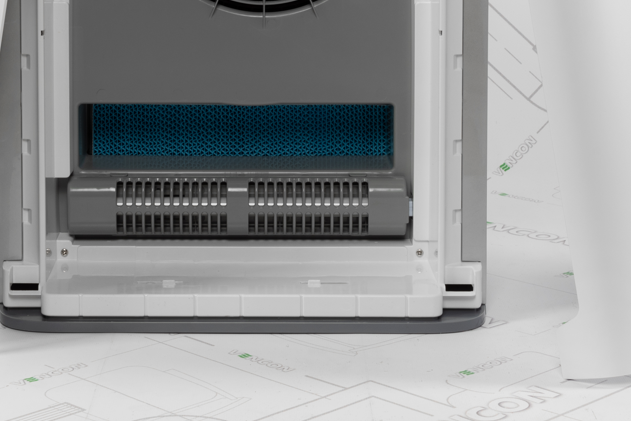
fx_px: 1648
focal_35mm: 94
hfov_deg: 21.6
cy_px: -103
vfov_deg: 14.1
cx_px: 252
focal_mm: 35
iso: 100
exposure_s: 1/125
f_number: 13
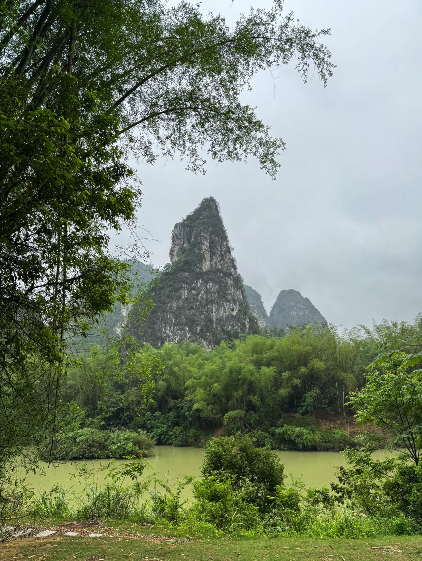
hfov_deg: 56.9
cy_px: 280
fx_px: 390
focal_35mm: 24
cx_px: 211
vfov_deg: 71.6
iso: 80
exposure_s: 1/304
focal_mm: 6.76
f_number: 1.78
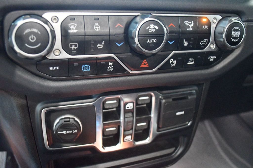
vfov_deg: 39.9
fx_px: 232
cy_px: 84
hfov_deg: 57.2
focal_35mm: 33
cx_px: 126
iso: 12800
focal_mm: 22
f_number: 4
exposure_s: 1/20
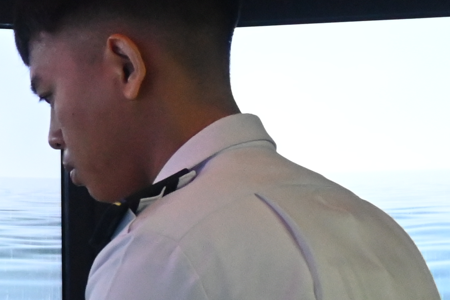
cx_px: -343
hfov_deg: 10.9
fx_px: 2225
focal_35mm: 178
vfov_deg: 7.6
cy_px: 439
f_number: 4.2
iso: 2800
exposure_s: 1/125
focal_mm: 24
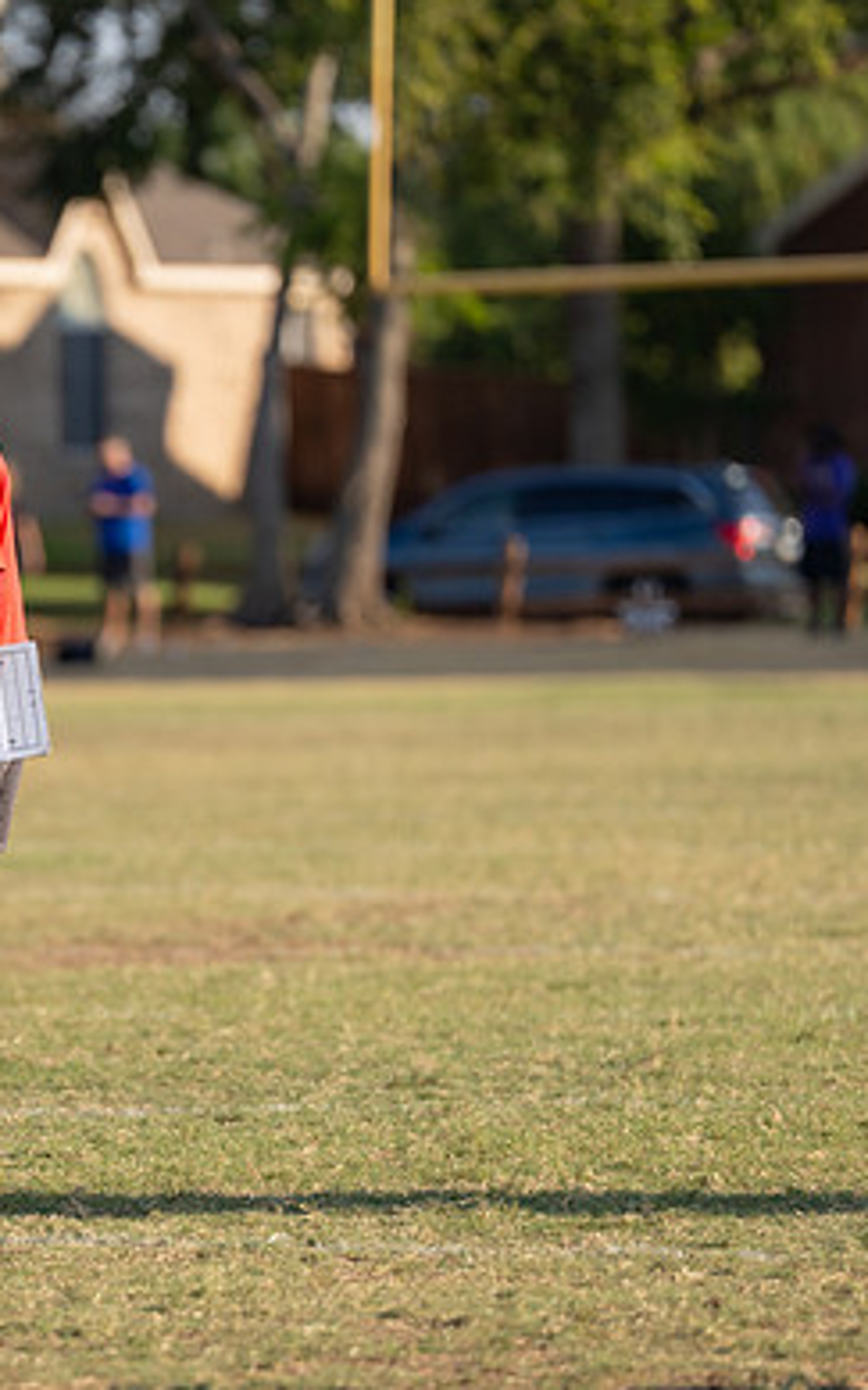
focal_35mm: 340
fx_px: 12874
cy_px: 731
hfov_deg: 3.9
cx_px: -70
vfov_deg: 6.2
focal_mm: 200
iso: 125
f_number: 3.2
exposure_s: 1/1250
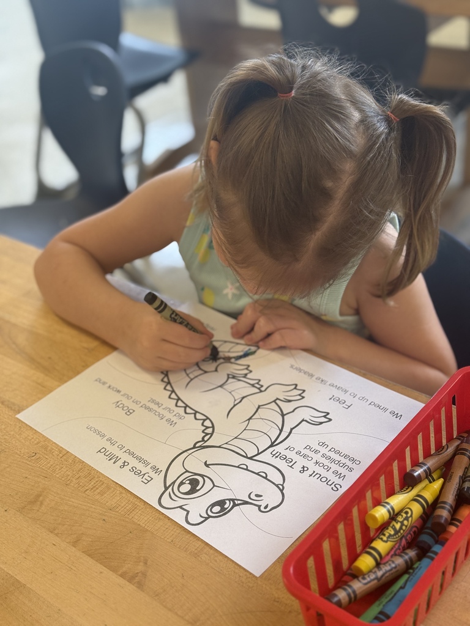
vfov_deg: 39.7
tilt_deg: -33.4
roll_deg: +6.5
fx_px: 869
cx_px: 235
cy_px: 313
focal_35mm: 48
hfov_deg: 30.3
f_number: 1.78
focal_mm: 6.76
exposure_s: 1/120
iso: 125
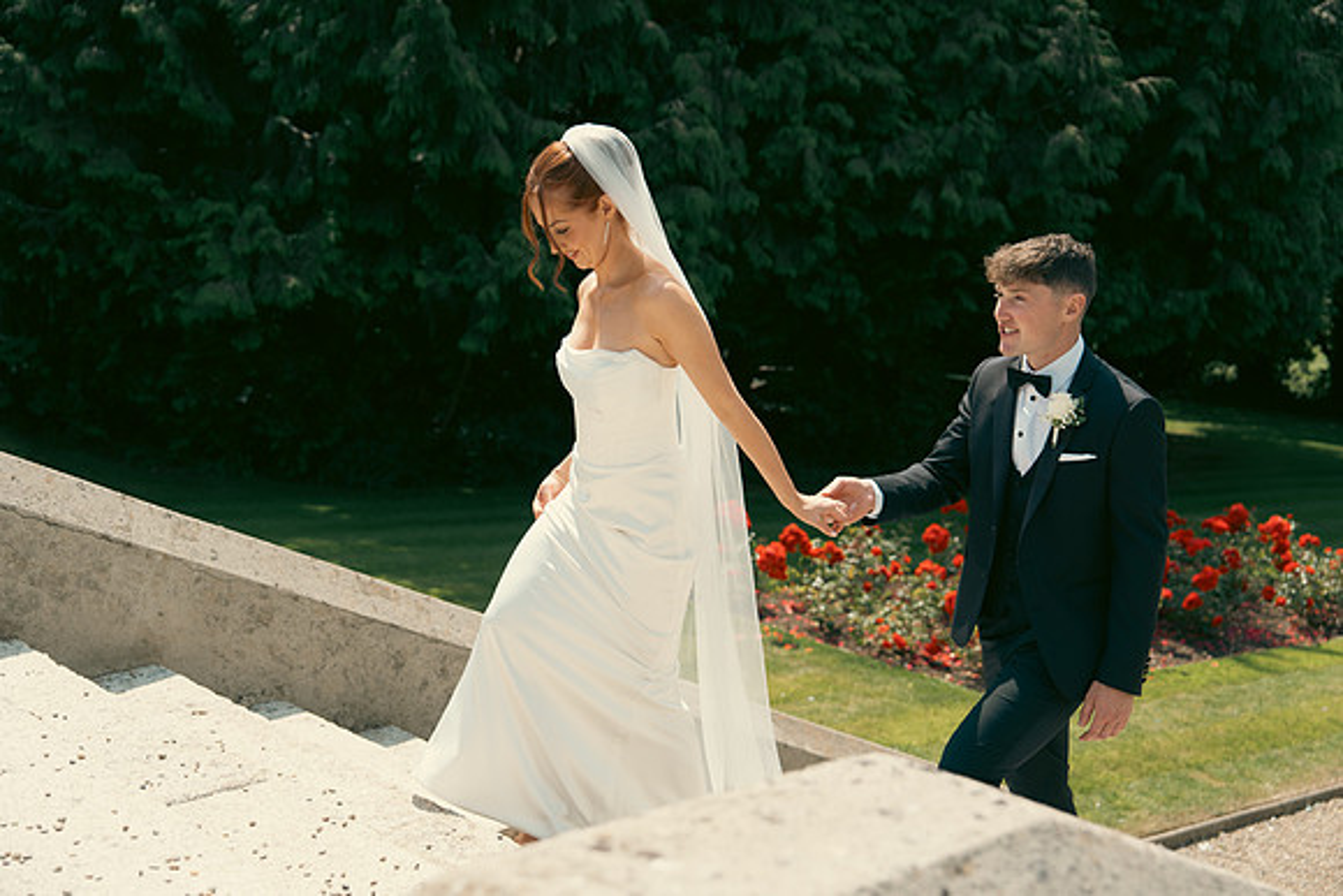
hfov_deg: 45.4
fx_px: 1604
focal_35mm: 43
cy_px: 448
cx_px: 672
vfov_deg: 31.2
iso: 160
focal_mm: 43
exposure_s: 1/1250
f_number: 3.5
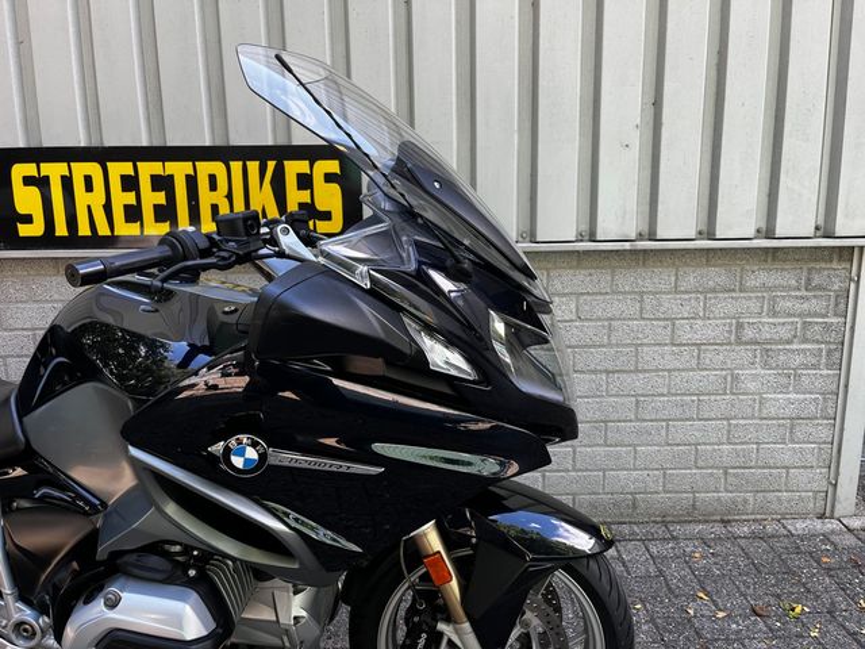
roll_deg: +0.5
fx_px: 650
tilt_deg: -11.7
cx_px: 432
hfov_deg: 67.3
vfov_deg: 53.1
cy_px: 324
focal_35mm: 26
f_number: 1.6
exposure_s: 1/122
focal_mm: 5.1
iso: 32
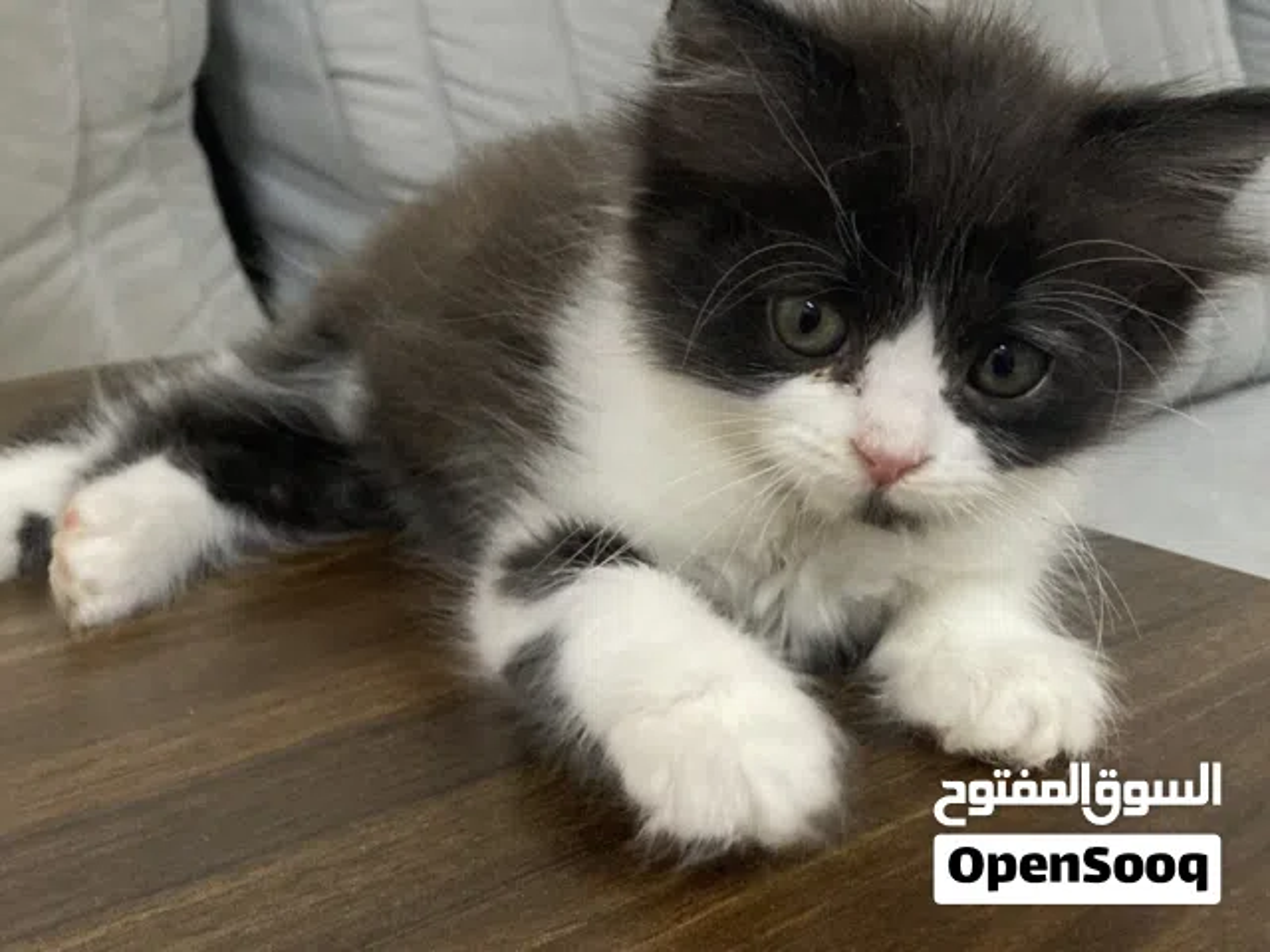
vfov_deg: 49.7
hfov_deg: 63.4
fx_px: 1027
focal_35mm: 28
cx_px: 635
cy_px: 476
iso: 320
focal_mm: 3.99
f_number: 1.8
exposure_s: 1/60
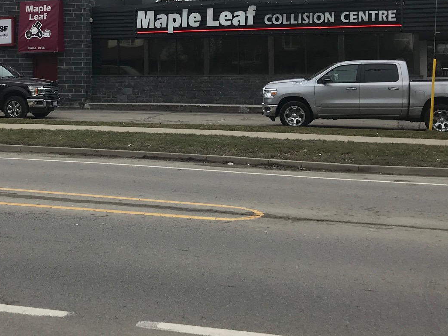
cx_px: 131
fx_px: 699
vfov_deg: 26.4
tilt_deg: +2.1
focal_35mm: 54
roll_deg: -0.3
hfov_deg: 35.0
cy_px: 51
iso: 20
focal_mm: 3.99
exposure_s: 1/346
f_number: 1.8
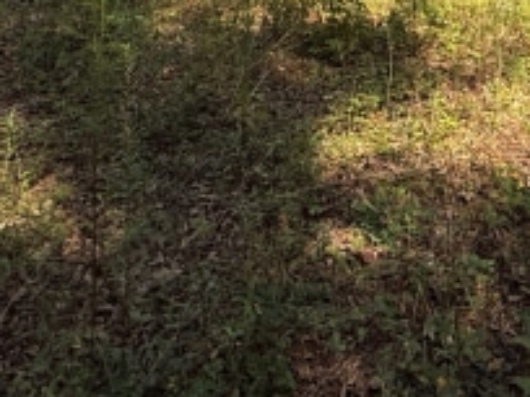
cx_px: 392
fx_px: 674
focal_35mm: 44
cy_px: -161
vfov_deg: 26.2
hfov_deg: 41.8
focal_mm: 2.22
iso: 64
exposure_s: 1/549
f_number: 2.2
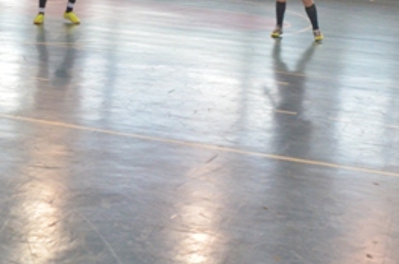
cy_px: 36
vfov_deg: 18.3
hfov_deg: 27.6
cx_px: 143
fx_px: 807
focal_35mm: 73
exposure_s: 1/200
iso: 3200
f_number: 5
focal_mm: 20
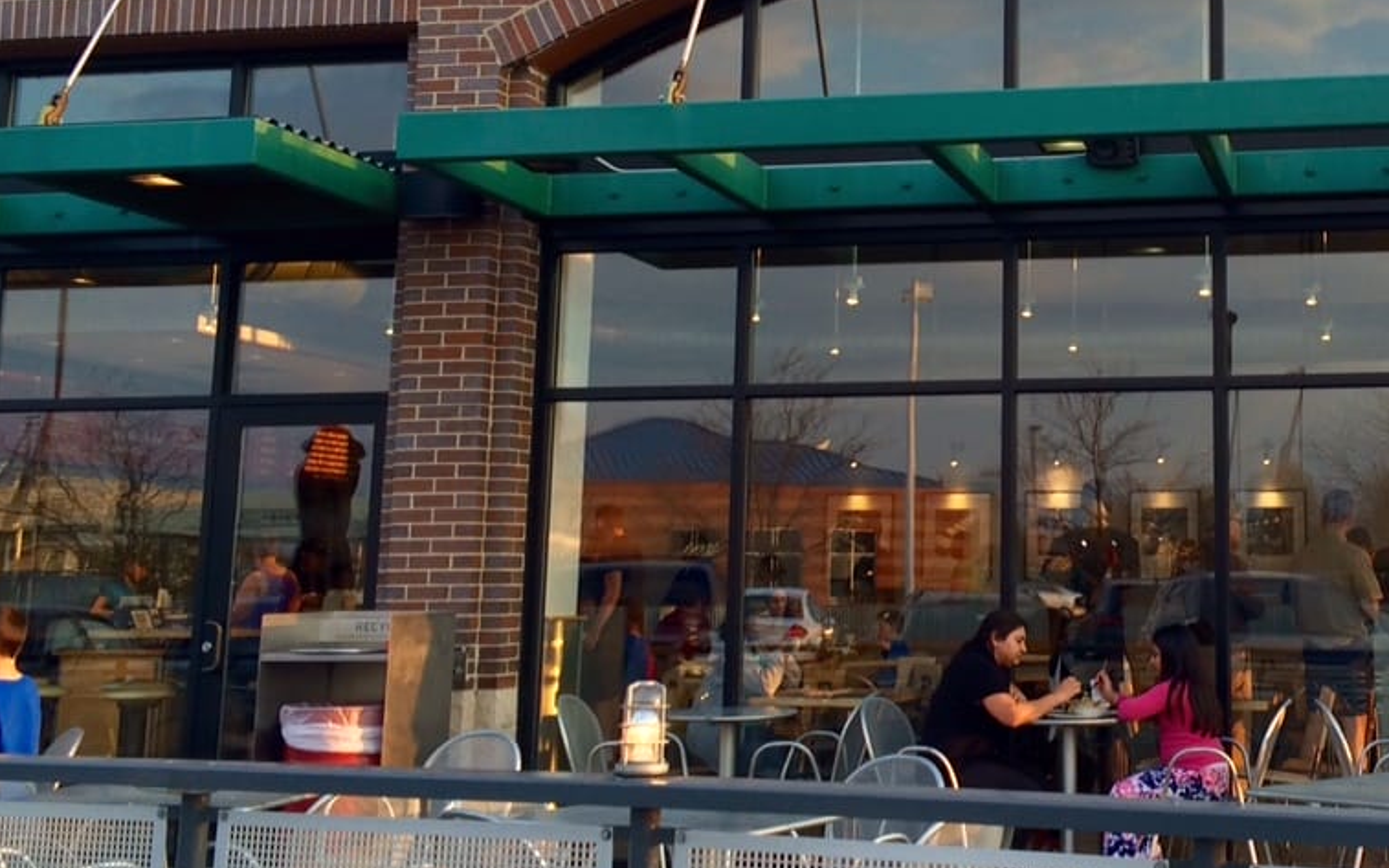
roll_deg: +0.3
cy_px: 244
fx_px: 1968
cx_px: 1097
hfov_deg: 37.6
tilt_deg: +8.8
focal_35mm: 52
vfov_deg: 24.7
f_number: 2.2
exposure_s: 1/110
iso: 32
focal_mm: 4.15
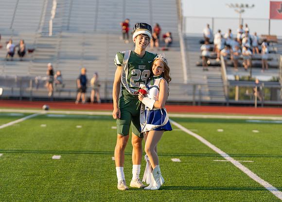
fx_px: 1207
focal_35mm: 150
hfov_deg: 13.3
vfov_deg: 9.6
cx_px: 123
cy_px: 105
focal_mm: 132
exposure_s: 1/500
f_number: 2.8
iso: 100
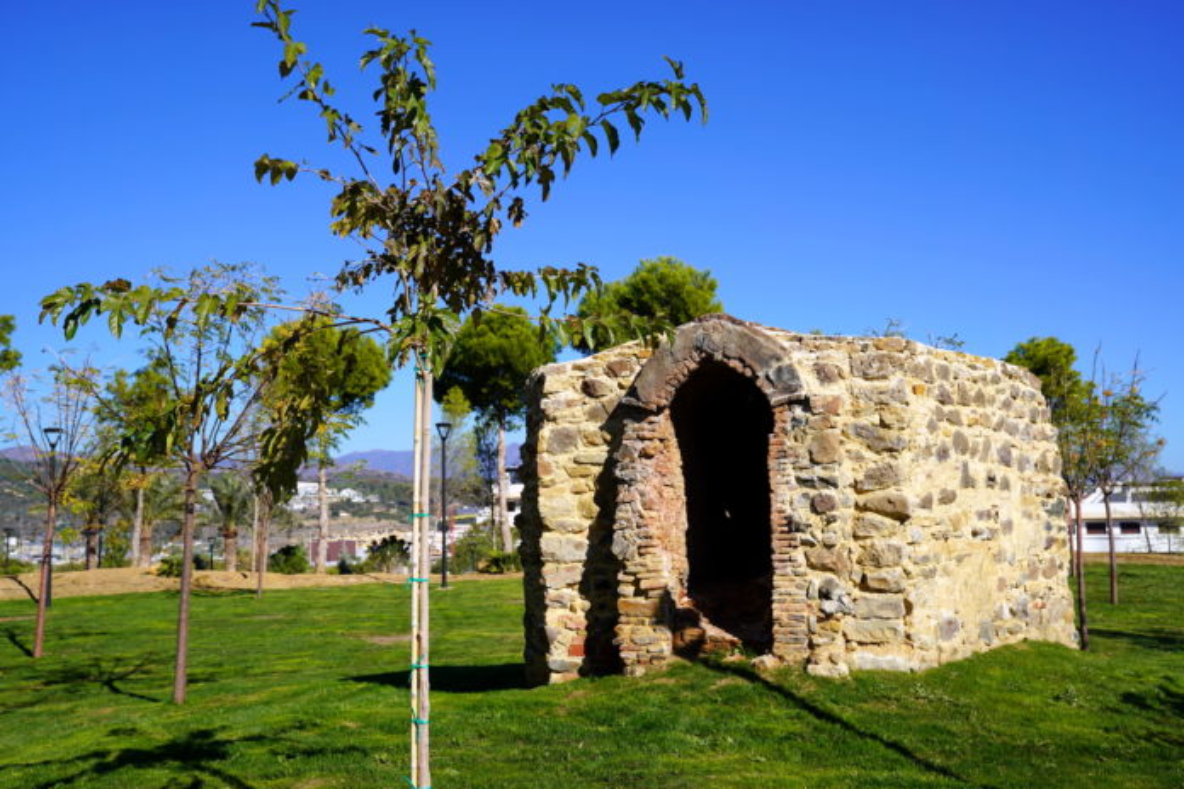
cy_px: 394
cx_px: 592
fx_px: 1250
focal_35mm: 38
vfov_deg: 35.1
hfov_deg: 50.7
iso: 100
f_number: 5.6
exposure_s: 1/800
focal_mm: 38
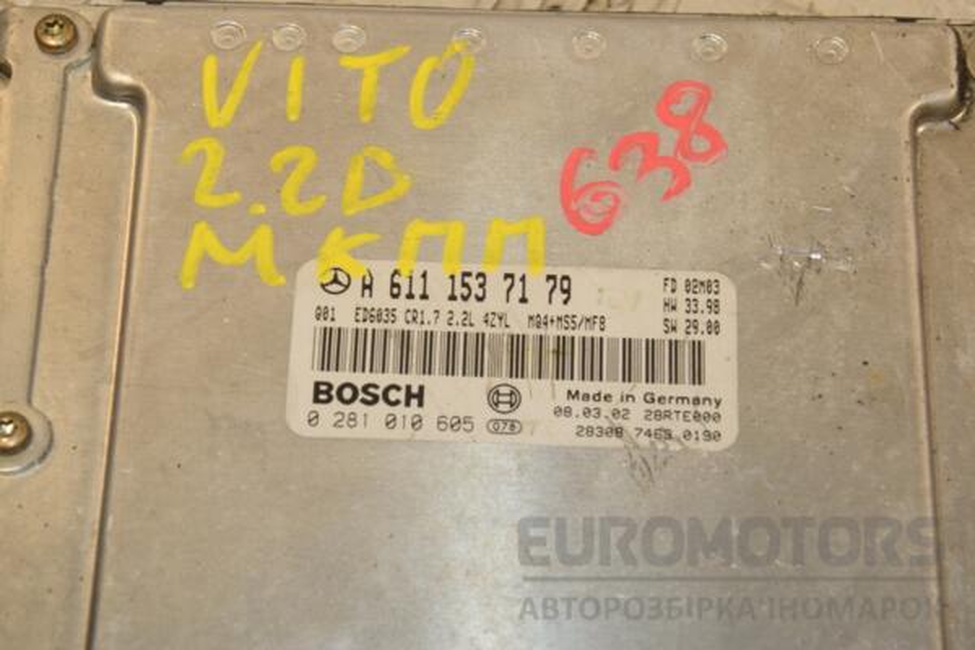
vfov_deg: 11.4
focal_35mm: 120
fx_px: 3250
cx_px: 488
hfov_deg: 17.1
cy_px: 325
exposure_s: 1/200
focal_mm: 80
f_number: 10
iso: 800
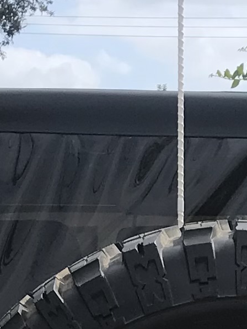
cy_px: 590
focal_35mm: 189
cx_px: 261
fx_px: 1797
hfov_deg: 7.8
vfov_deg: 9.9
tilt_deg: -11.9
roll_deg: +0.3
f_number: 1.8
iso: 20
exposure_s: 1/1773
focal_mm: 3.99
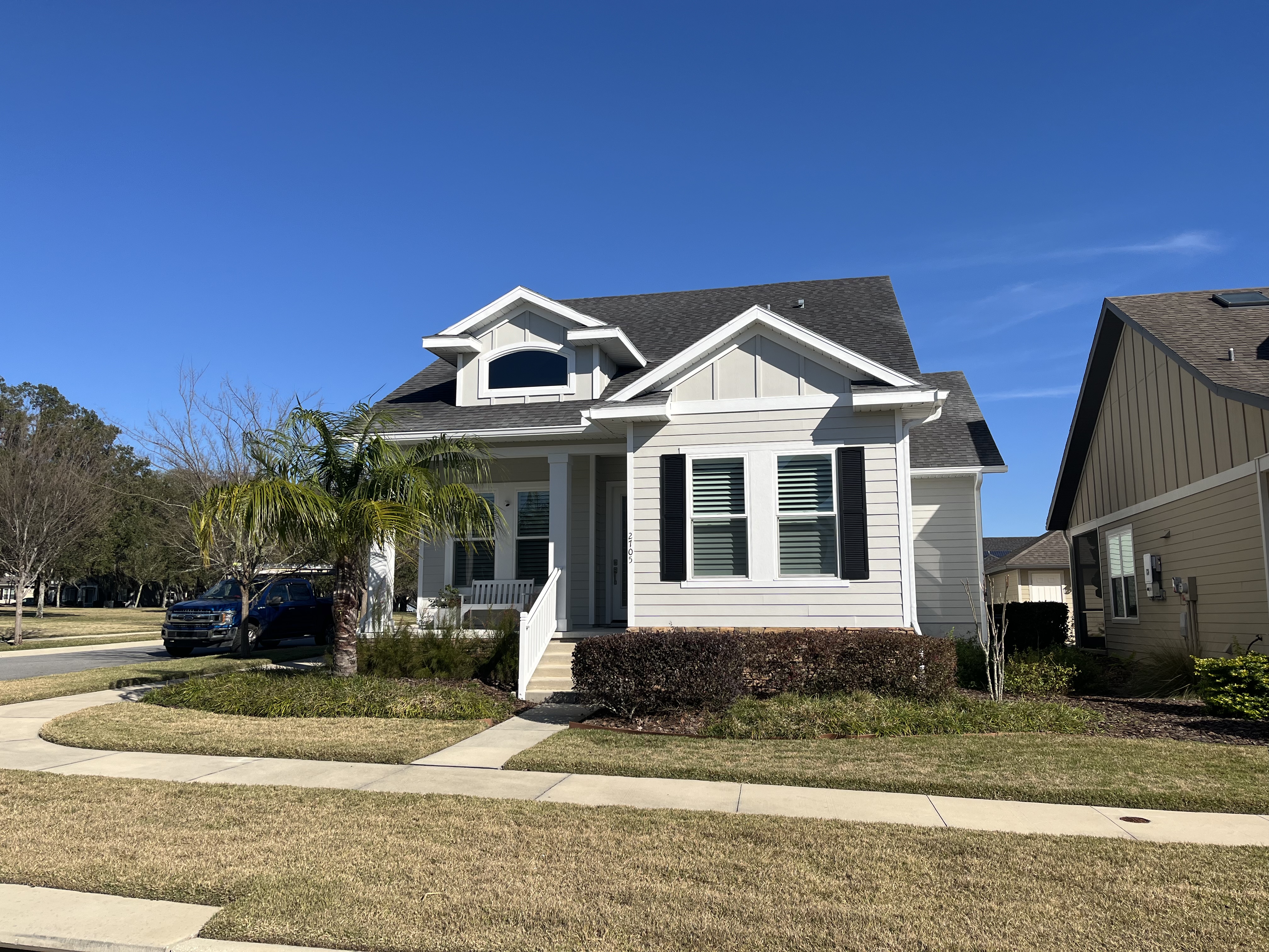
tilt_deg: +9.0
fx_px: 953
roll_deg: +0.7
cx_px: 634
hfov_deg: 67.3
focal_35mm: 26
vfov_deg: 53.1
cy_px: 476
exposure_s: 1/4854
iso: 50
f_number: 1.6
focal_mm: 5.1
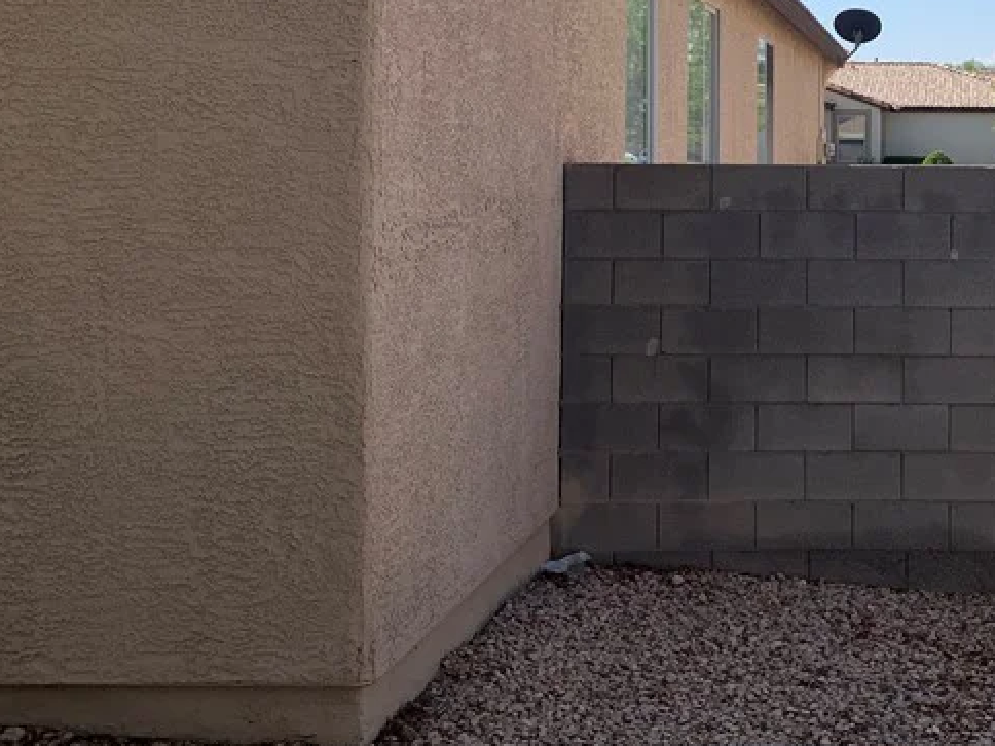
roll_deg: -0.7
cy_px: 148
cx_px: 909
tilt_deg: +1.2
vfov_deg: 26.1
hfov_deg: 33.0
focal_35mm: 55
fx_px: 1581
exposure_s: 1/2545
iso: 25
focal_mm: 4.25
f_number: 1.8
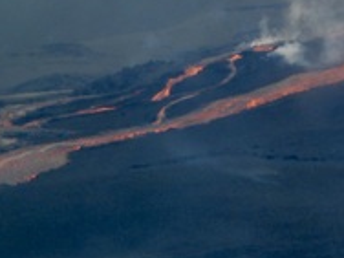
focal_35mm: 1100
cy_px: -110
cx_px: 509
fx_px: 10931
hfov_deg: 1.8
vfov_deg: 1.4
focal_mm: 66.5
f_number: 5
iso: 100
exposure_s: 1/320
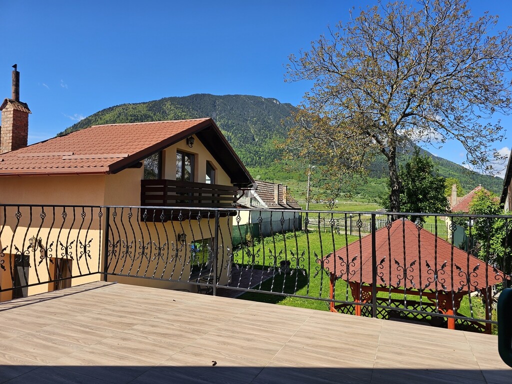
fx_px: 340
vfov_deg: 58.9
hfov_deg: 73.9
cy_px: 192
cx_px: 256
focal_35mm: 23
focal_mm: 6.3
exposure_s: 1/624
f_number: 1.7
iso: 10
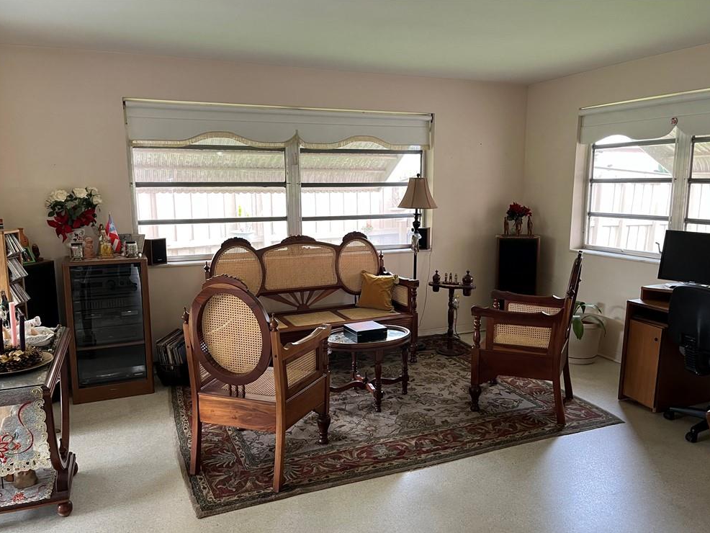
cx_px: 361
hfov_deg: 65.3
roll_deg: -0.4
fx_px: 554
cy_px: 274
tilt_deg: -9.5
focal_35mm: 27
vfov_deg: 51.4
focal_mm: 5.1
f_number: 1.6
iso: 125
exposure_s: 1/60
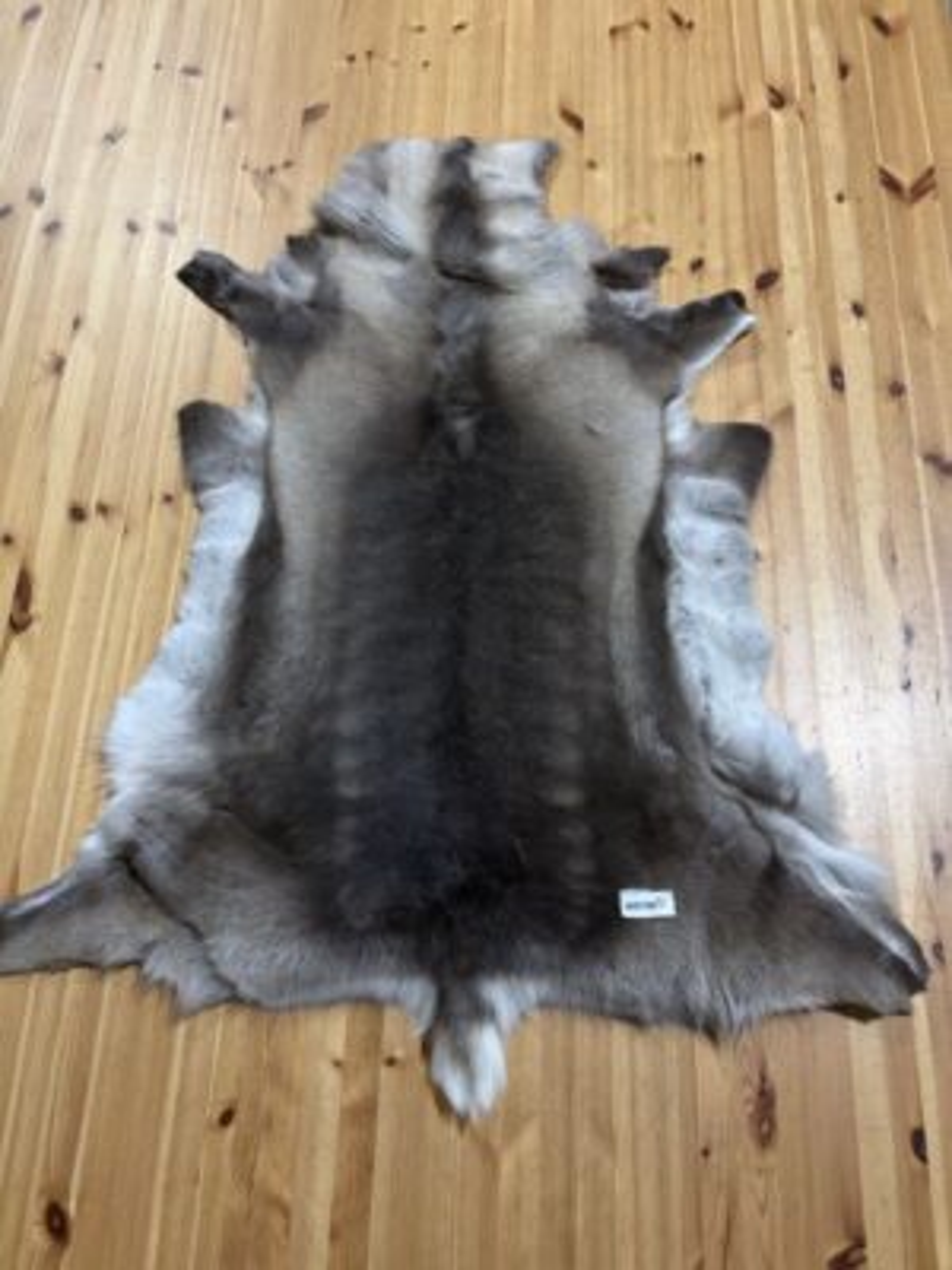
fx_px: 953
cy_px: 635
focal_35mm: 26
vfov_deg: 67.3
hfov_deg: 53.1
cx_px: 476
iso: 125
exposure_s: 1/100
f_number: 1.6
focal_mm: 5.96
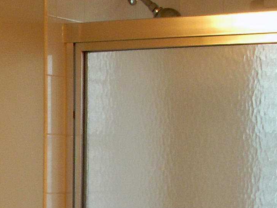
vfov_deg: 10.3
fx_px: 1120
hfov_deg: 13.4
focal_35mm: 140
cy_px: 278
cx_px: -128
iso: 125
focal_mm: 6.3
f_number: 3.3
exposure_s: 1/30
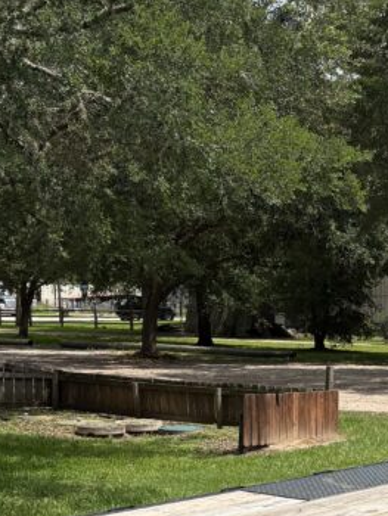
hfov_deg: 18.2
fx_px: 1134
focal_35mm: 76
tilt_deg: -6.8
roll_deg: -1.6
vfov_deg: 24.9
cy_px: 469
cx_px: 488
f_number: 1.6
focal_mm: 5.96
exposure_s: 1/4065
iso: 50
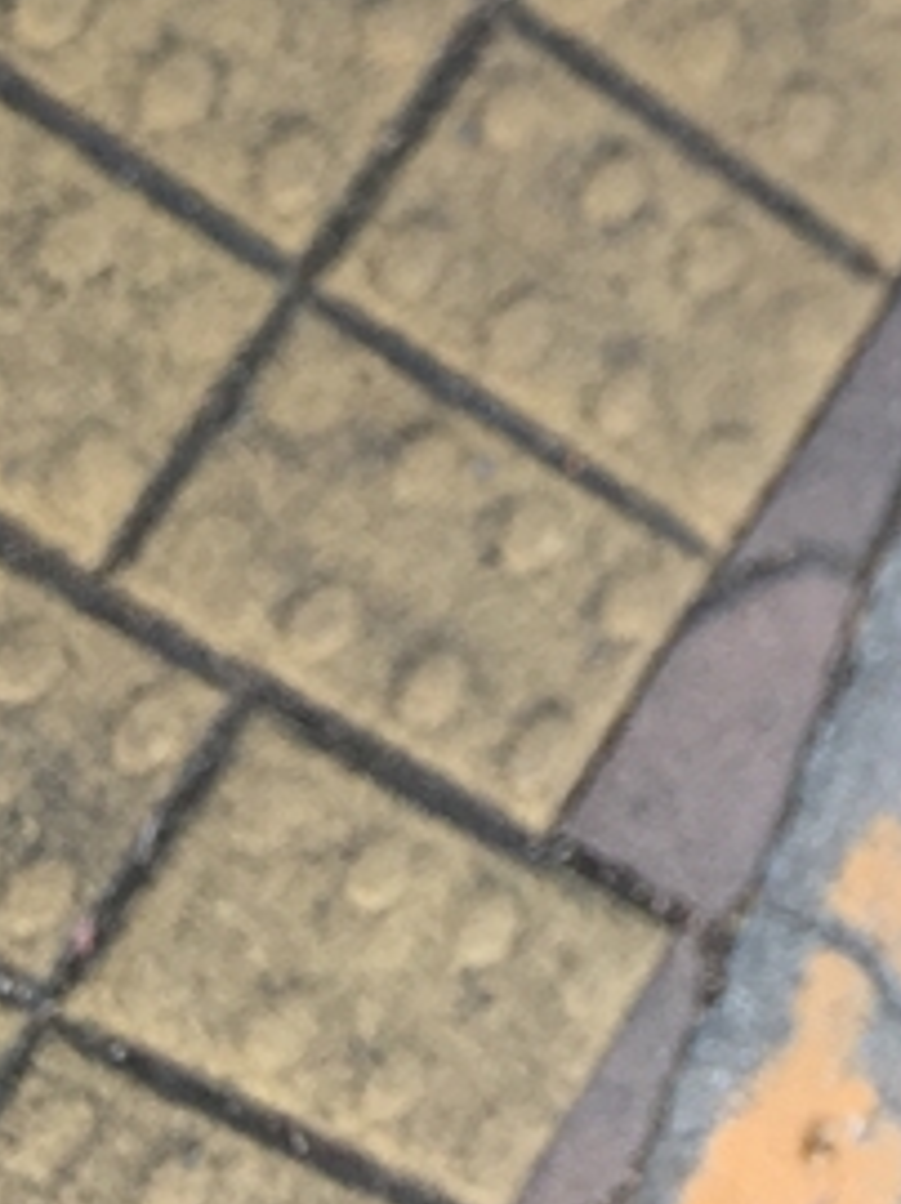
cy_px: -1347
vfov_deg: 12.9
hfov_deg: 10.6
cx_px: 1735
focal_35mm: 129
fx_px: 4484
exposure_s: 1/120
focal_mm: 4.15
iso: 25
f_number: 2.2
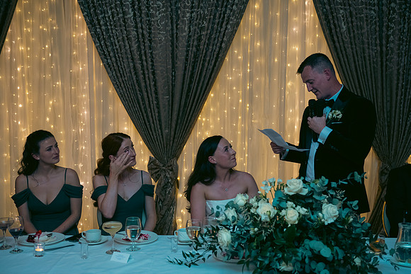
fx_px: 571
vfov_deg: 27.0
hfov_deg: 39.6
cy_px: 137
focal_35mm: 50
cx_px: 206
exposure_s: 1/160
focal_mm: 50
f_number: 3.5
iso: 800
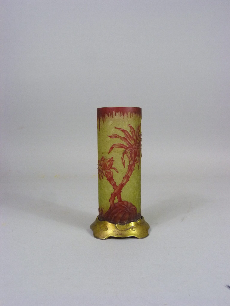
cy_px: 153
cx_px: 115
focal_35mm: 34
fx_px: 301
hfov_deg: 41.8
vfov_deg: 54.0
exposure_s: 1/60
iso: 400
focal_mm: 6.2
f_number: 3
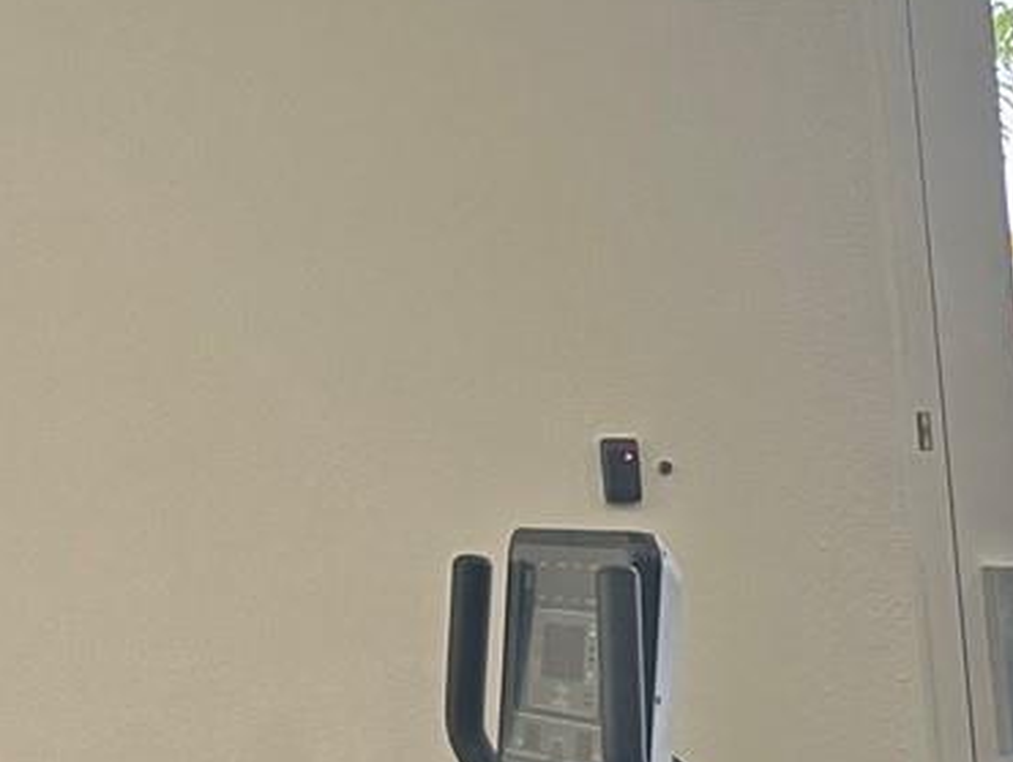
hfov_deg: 14.7
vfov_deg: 12.6
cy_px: 1120
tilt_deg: -12.9
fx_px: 3281
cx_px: 1982
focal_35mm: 112
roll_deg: +1.4
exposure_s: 1/120
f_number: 1.5
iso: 80
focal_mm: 5.7
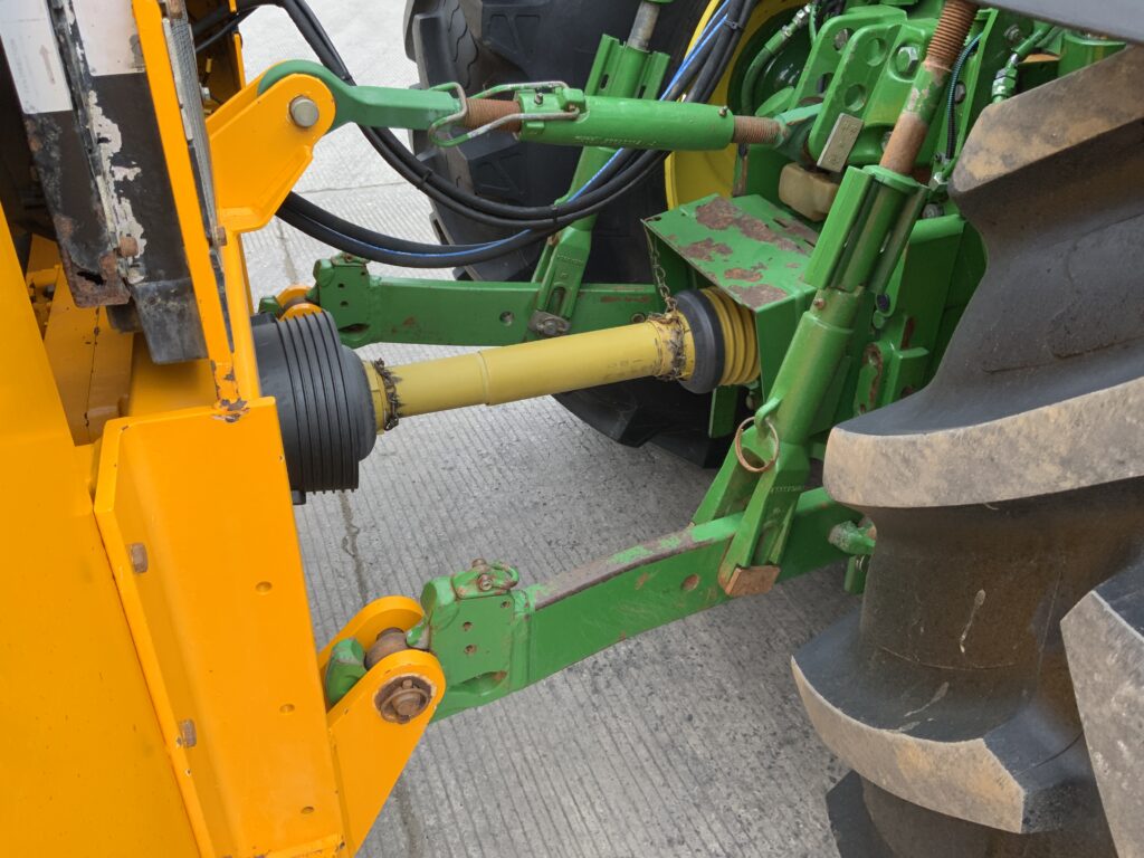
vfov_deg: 48.2
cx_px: 572
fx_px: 958
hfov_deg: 61.7
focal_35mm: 29
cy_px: 429
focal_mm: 3
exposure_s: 1/294
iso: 16
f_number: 1.8
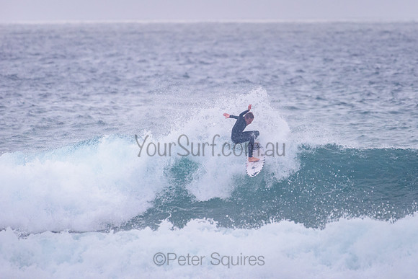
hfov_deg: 3.4
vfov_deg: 2.2
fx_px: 7118
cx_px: 253
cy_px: 108
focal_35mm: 613
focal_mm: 500
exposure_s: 1/2000
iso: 1800
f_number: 5.6
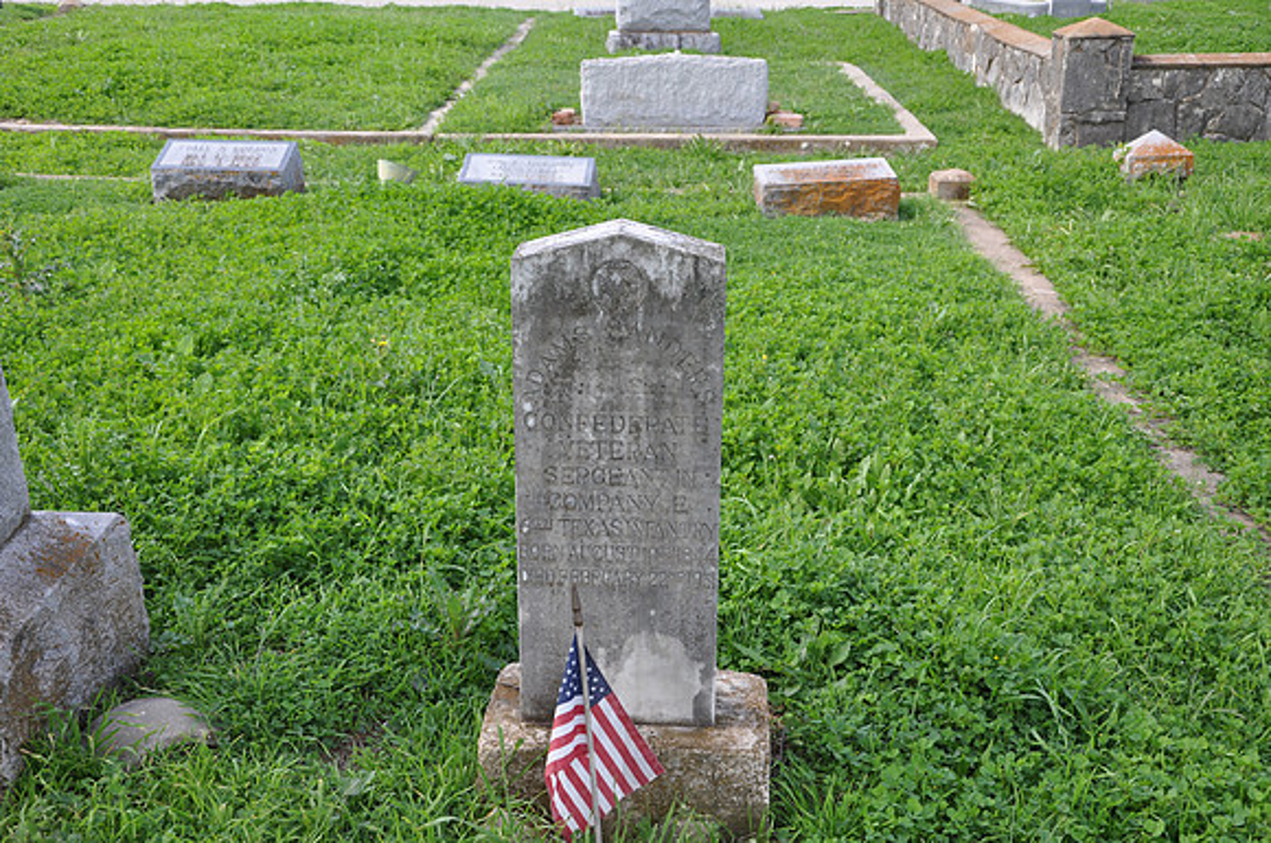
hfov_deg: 46.5
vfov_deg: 31.8
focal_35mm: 42
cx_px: 636
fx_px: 1481
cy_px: 422
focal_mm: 28
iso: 200
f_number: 6.3
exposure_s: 1/160
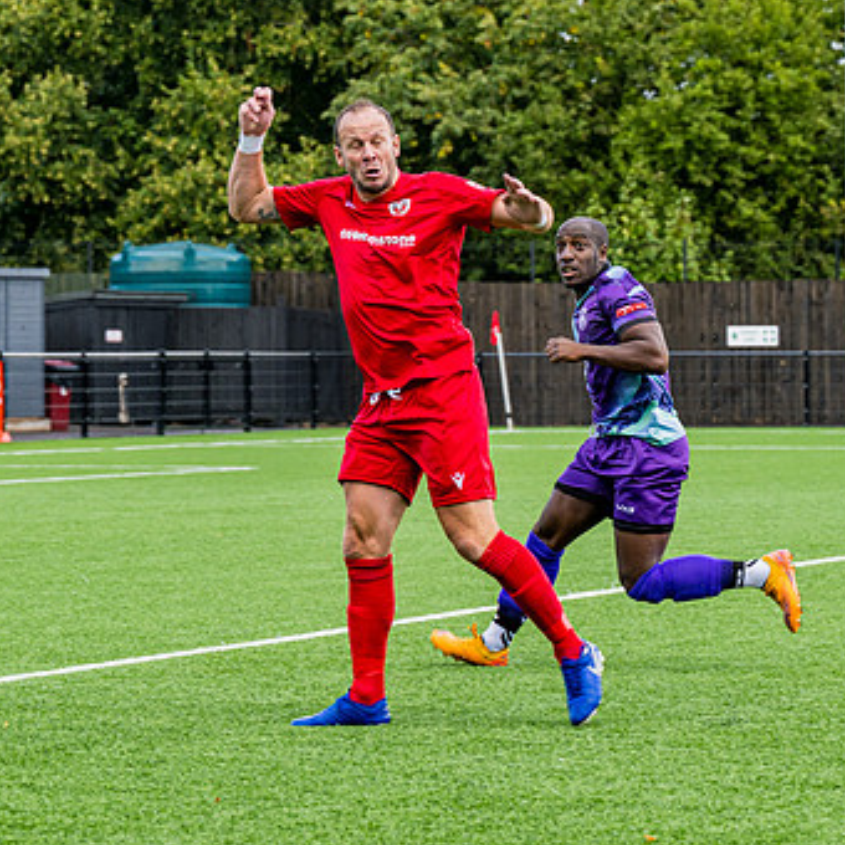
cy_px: 399
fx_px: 4833
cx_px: 475
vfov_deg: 10.0
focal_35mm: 175
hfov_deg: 10.0
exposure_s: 1/500
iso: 200
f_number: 5
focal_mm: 82
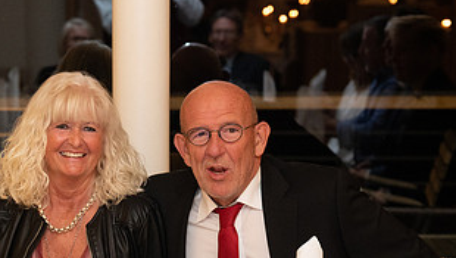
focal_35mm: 137
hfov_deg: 15.6
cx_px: 137
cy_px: 242
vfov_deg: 8.8
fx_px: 1658
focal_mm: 70
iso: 5600
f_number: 4
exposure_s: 1/60
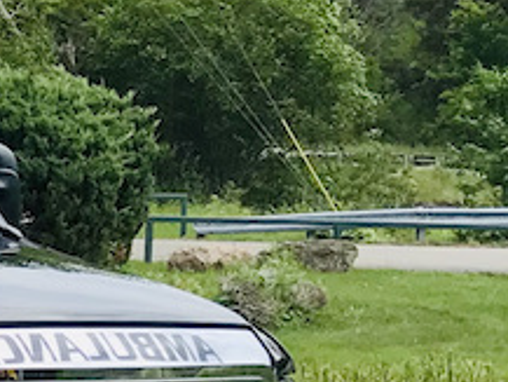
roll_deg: +0.3
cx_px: -616
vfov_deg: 9.0
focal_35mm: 165
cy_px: 345
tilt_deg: -4.7
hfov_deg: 10.6
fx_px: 2423
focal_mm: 3.99
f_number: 1.8
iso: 20
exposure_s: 1/2591
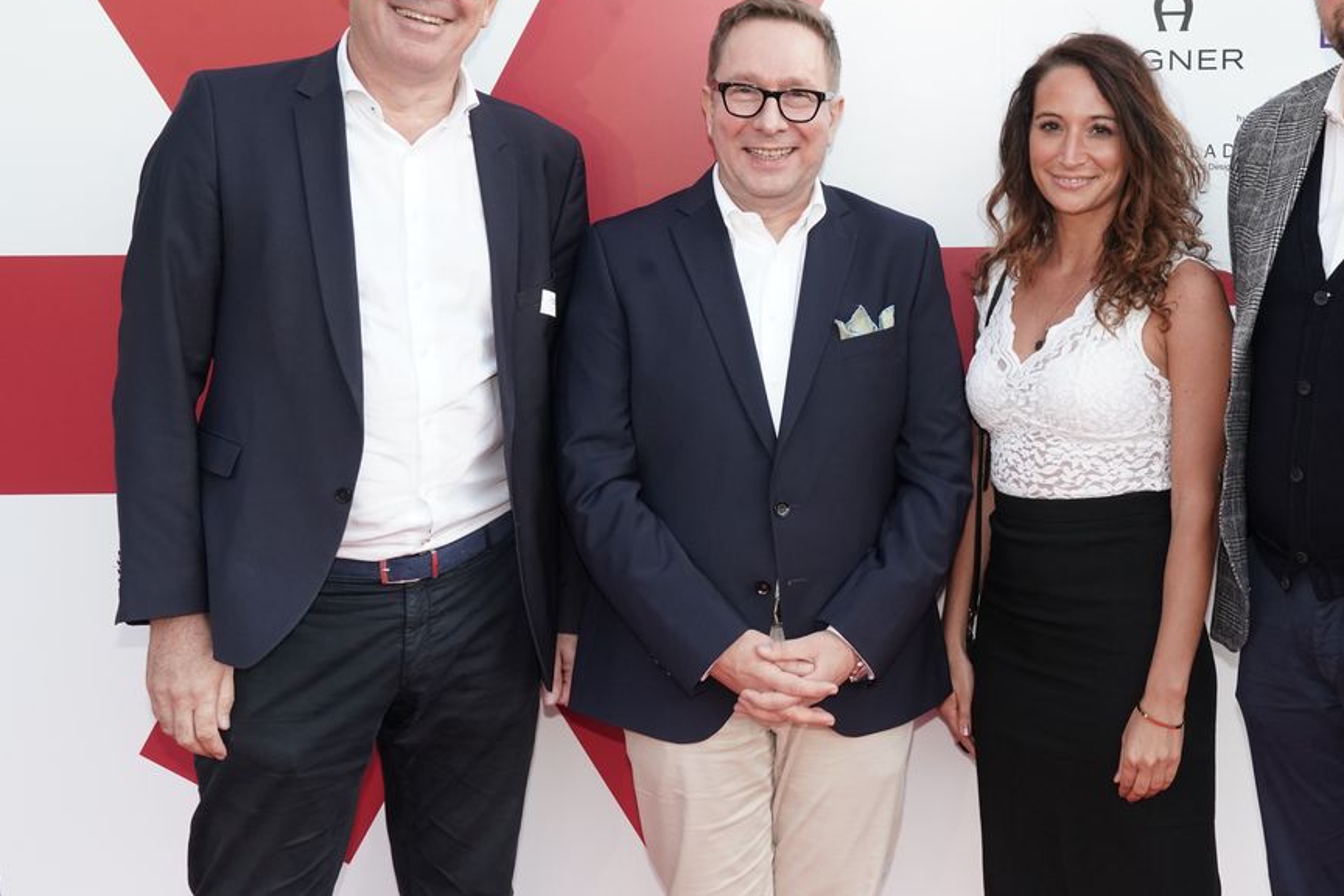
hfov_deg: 39.0
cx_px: 932
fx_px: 1867
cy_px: 328
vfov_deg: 26.9
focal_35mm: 50
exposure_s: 1/250
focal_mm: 36
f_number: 9
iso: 1600
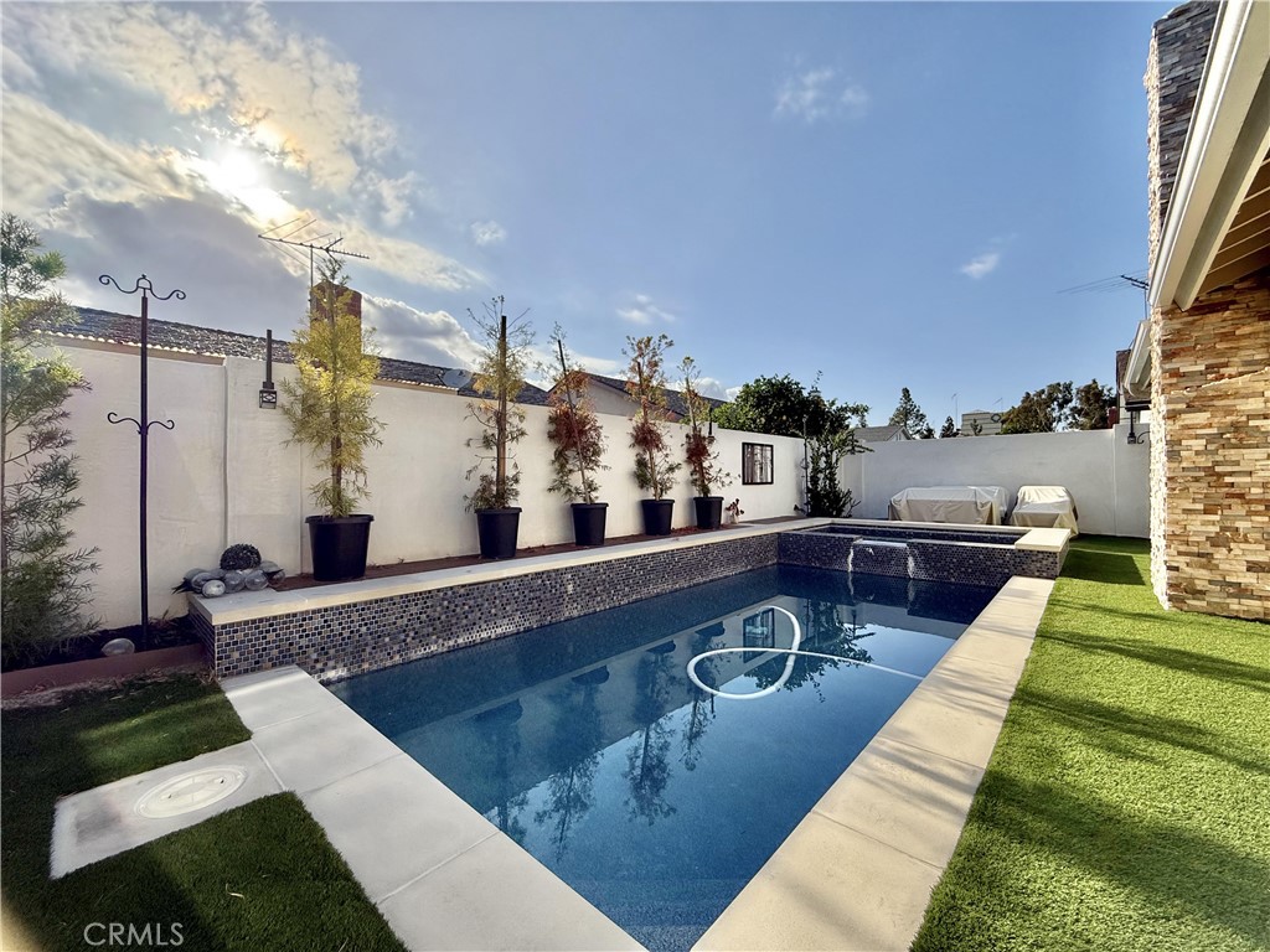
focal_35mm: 14
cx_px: 635
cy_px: 476
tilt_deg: +0.4
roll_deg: +0.3
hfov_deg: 102.1
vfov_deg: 85.7
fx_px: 514
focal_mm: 2.22
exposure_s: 1/3125
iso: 64
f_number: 2.2
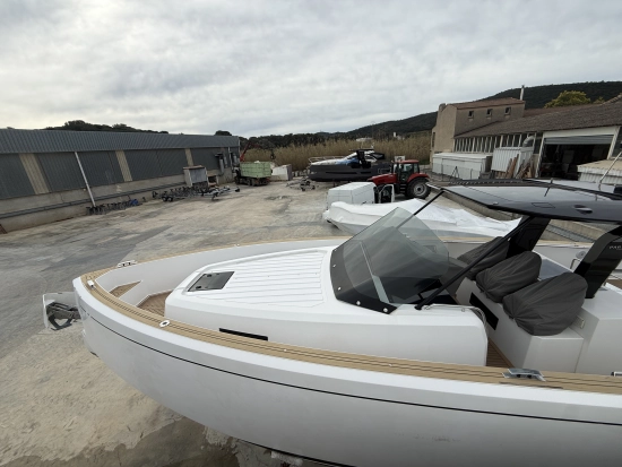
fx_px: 252
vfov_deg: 85.7
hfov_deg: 102.0
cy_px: 234
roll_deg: +4.3
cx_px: 311
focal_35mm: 14
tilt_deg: -19.1
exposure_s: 1/1534
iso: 50
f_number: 2.2
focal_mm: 2.22
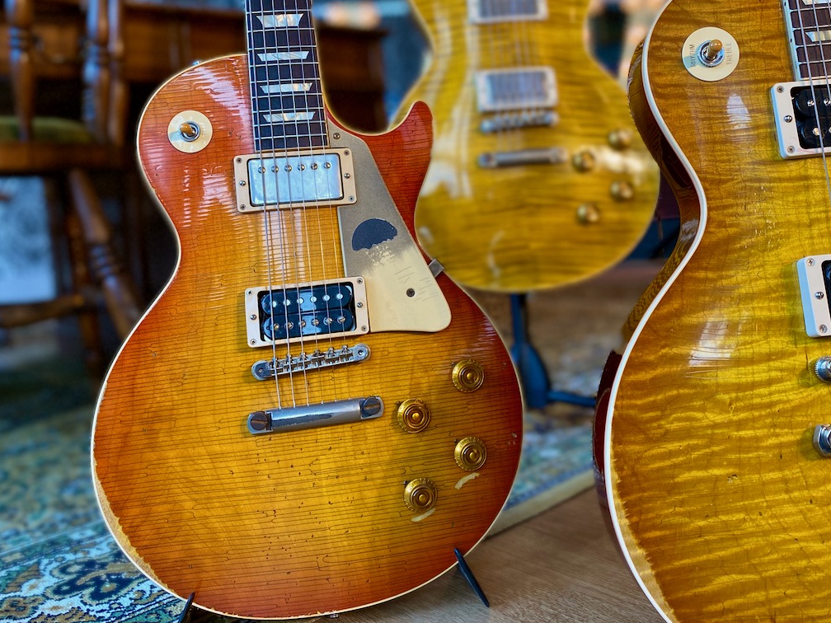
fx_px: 792
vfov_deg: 42.7
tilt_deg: -3.3
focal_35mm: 33
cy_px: 239
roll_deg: +4.6
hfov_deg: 55.1
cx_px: 483
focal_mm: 4.25
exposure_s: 1/100
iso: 100
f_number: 1.8
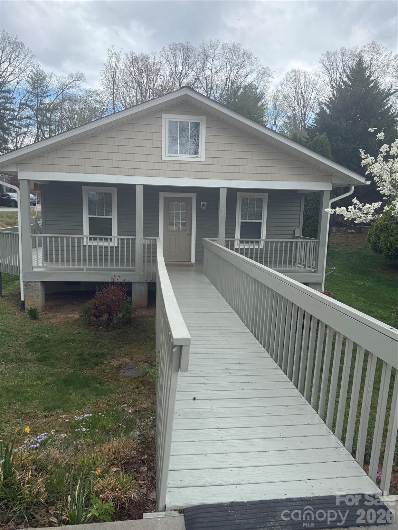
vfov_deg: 71.6
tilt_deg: -7.8
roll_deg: -1.7
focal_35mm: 24
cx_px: 199
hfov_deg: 56.8
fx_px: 368
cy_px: 265
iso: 100
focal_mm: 6.76
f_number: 1.78
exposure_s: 1/1653
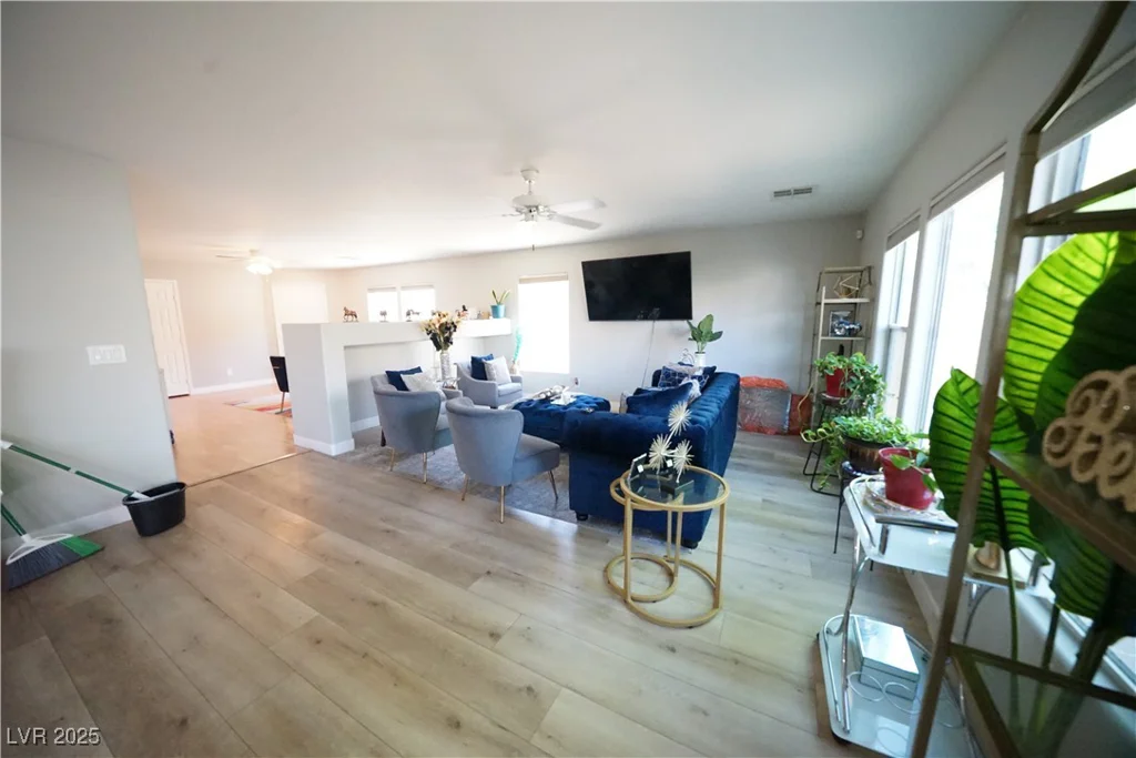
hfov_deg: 112.6
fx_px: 379
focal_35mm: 12
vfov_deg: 90.0
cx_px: 568
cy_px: 379
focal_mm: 12
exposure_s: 1/125
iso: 12800
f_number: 7.1
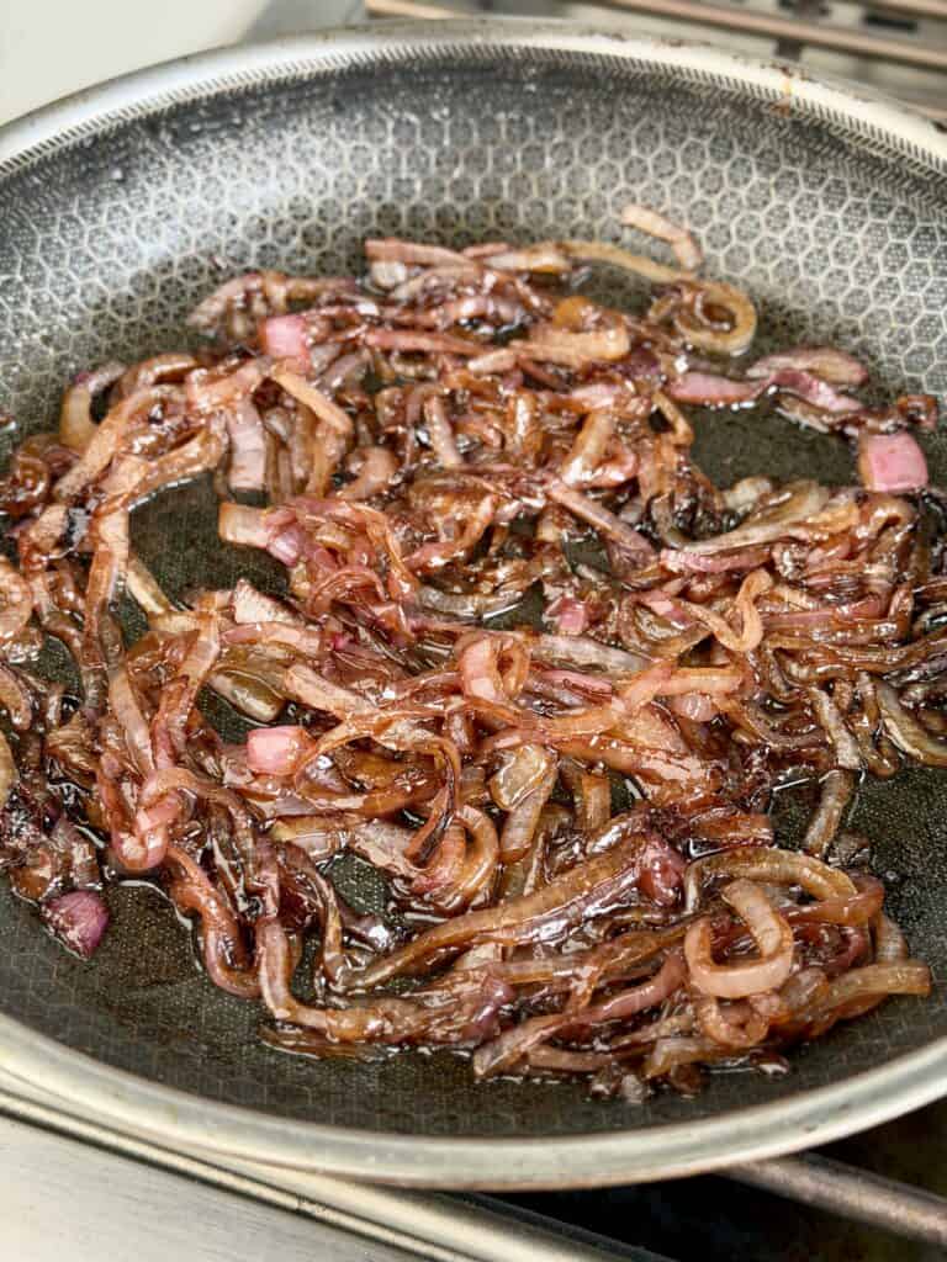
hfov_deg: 30.3
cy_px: 631
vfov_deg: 39.7
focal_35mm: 48
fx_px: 1751
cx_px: 474
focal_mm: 6.76
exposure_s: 1/184
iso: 50
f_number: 1.78
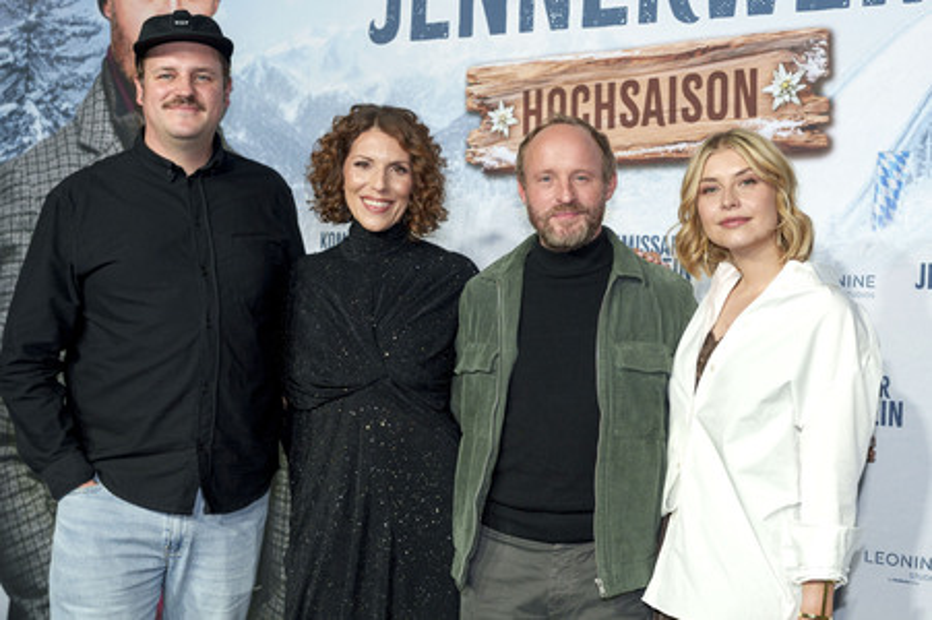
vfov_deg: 27.5
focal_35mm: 49
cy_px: 310
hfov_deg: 40.4
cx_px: 466
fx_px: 1268
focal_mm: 49
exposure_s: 1/250
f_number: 4.5
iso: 800
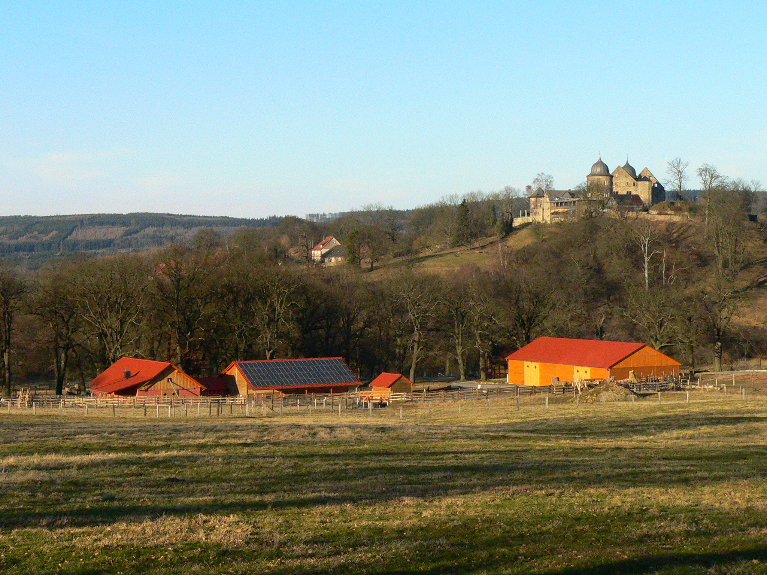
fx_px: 1640
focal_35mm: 74
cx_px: 384
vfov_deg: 19.9
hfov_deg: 26.3
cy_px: 288
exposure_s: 1/1300
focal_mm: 12.3
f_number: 5.6
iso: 400
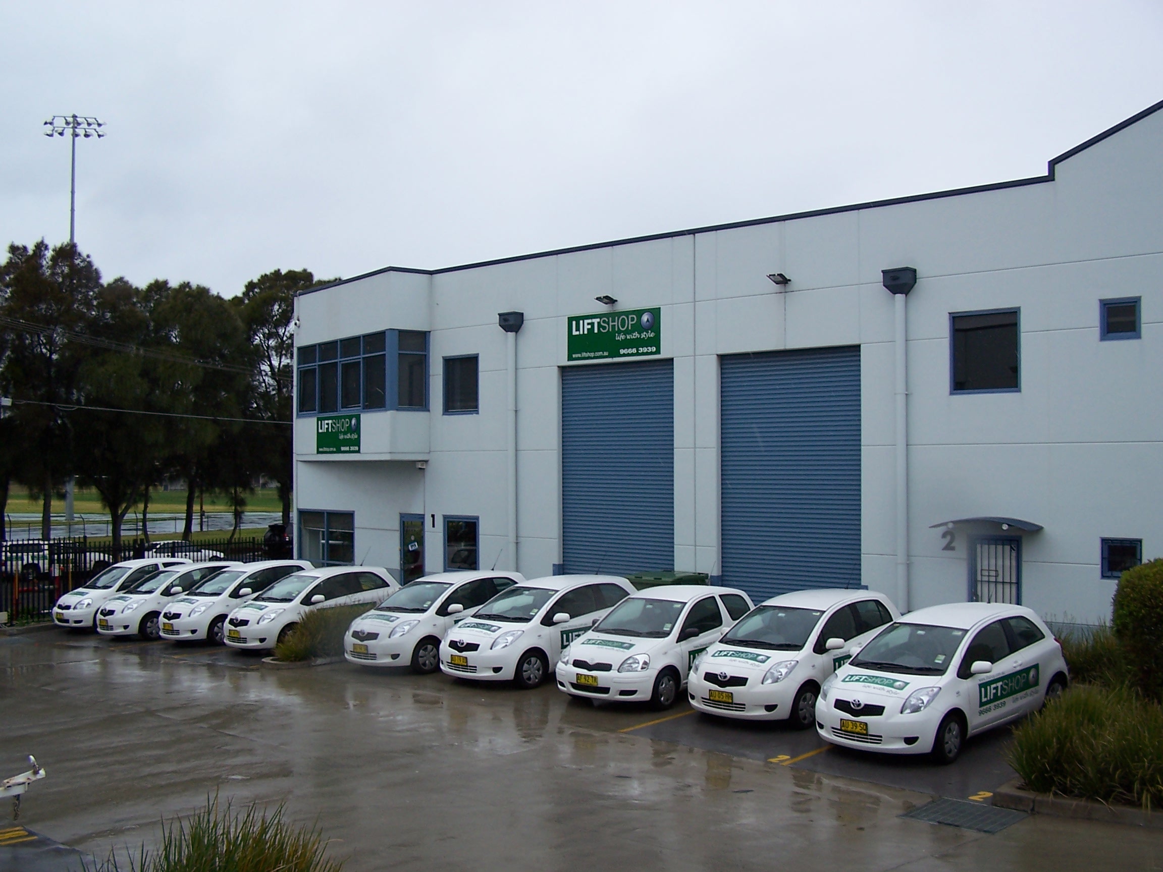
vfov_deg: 37.7
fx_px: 1277
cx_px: 582
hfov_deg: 49.0
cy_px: 436
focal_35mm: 38
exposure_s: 1/350
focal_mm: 6.3
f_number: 2.8
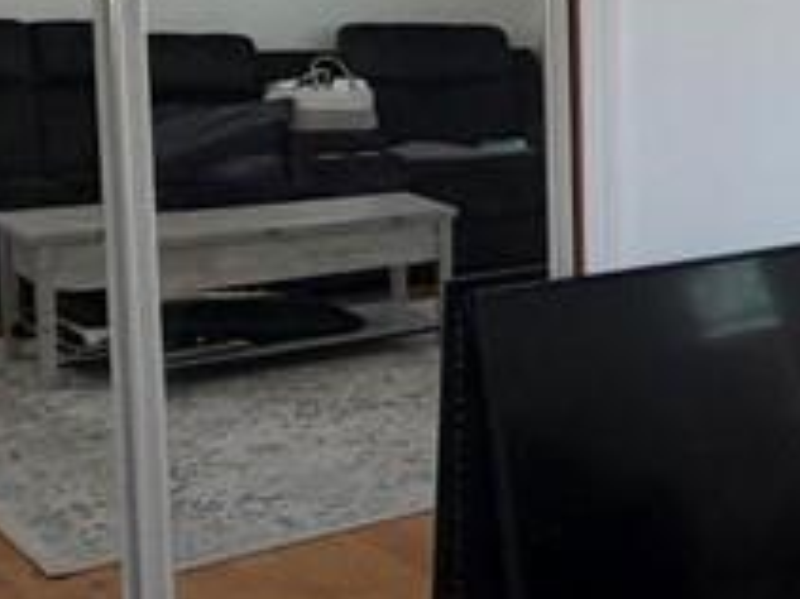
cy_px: 95
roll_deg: -1.7
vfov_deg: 21.3
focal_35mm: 68
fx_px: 1571
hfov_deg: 18.6
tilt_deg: -4.4
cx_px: 1592
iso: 125
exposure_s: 1/121
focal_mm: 2.22
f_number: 2.2
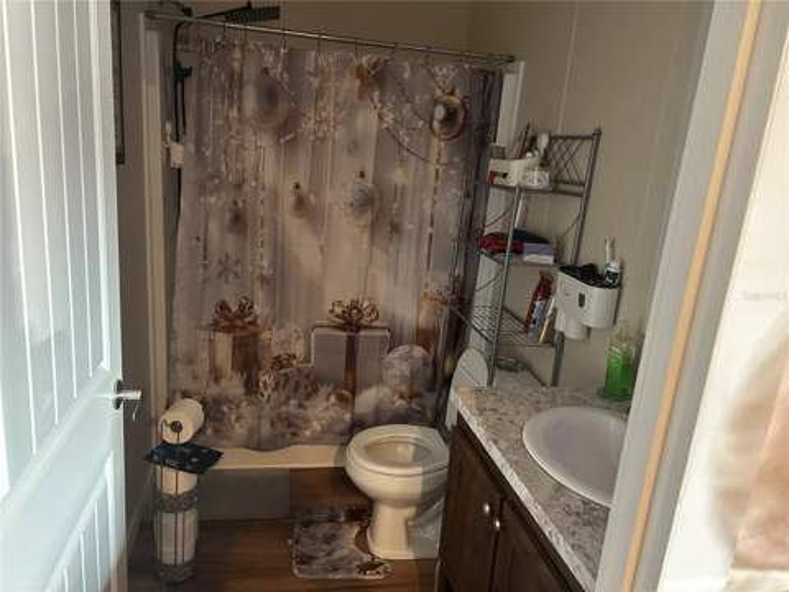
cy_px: 296
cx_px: 394
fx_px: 593
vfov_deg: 53.1
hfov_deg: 67.3
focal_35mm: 26
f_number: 1.5
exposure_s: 1/59
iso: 500
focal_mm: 5.7
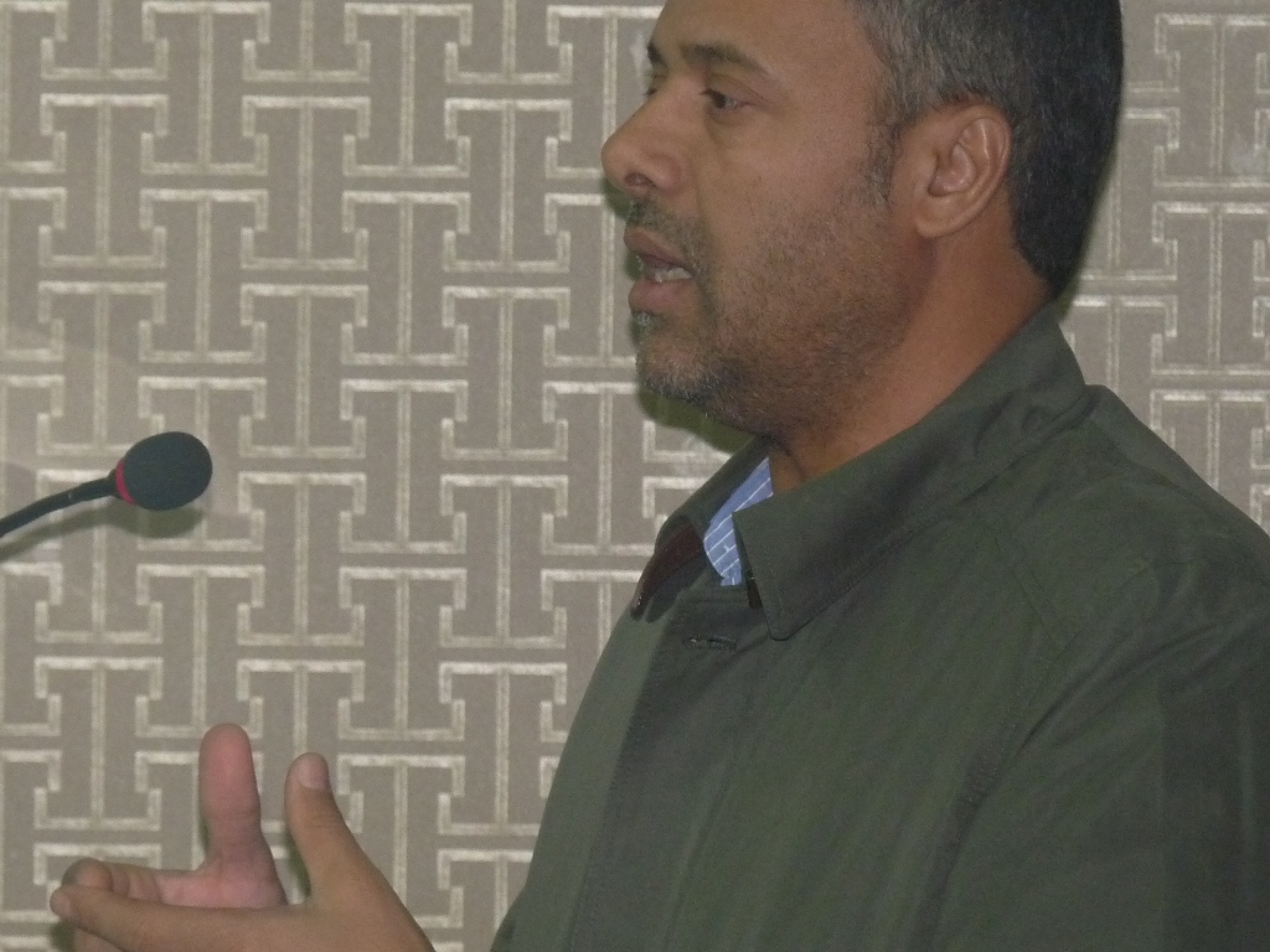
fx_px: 10640
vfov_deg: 5.1
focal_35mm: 290
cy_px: 476
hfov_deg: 6.8
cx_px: 635
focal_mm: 36.4
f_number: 3.7
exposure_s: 1/50
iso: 400
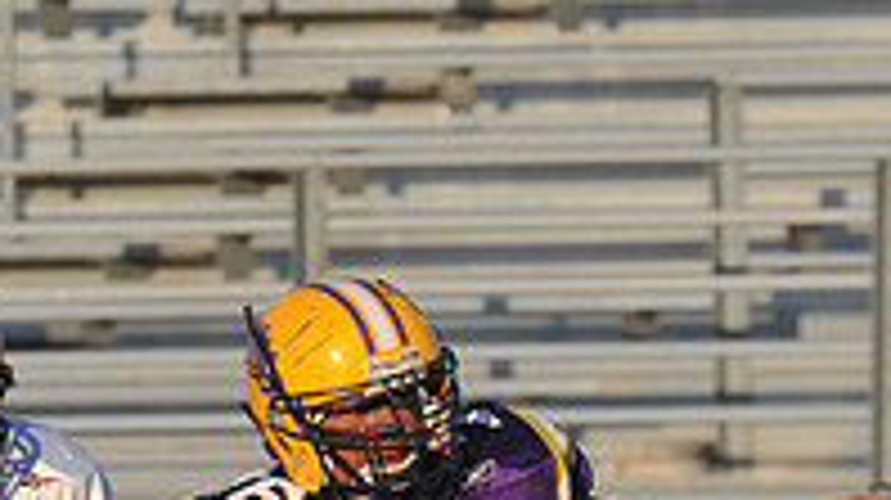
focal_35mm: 1198
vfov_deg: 1.0
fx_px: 28281
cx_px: 1206
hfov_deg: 1.8
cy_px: 759
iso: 640
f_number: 5.6
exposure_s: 1/2500
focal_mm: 260
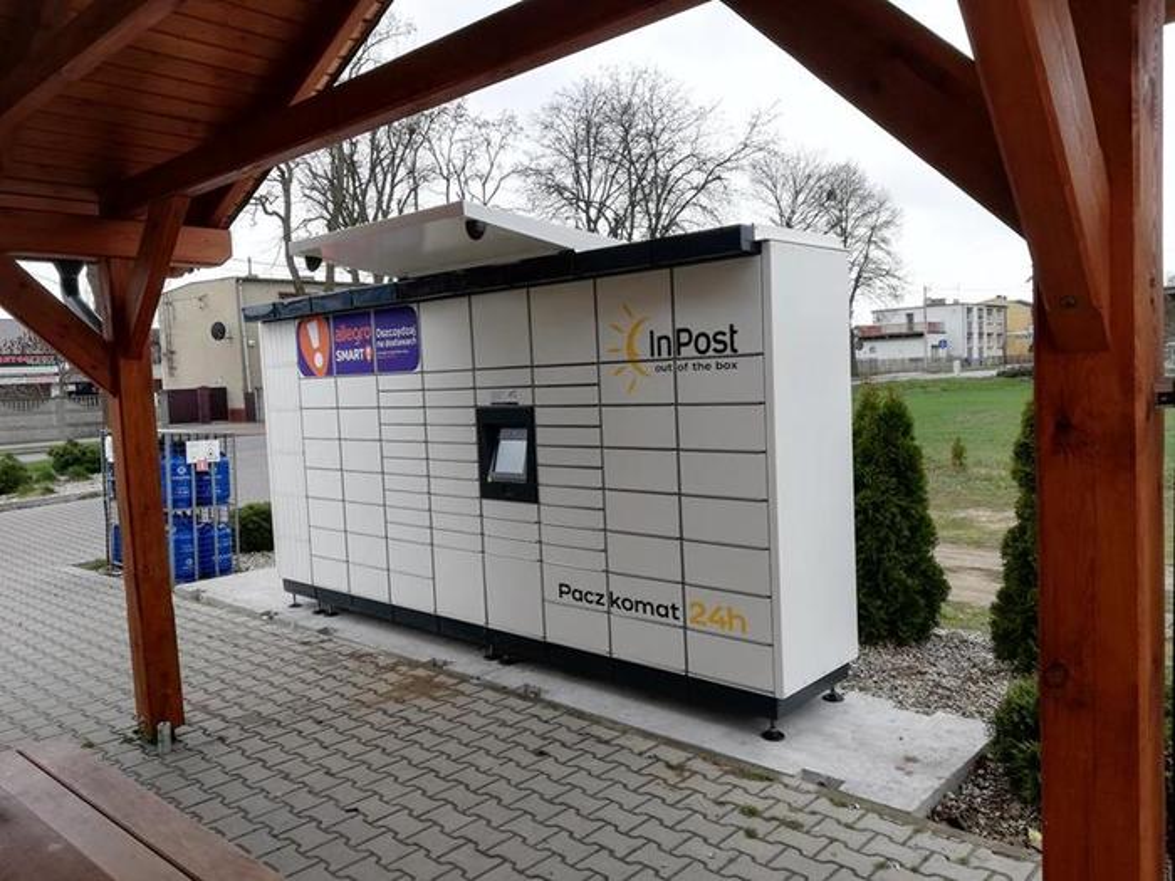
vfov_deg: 53.1
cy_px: 440
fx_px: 883
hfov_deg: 67.3
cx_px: 588
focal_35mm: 26
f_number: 2.2
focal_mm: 3.81
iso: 50
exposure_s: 1/293
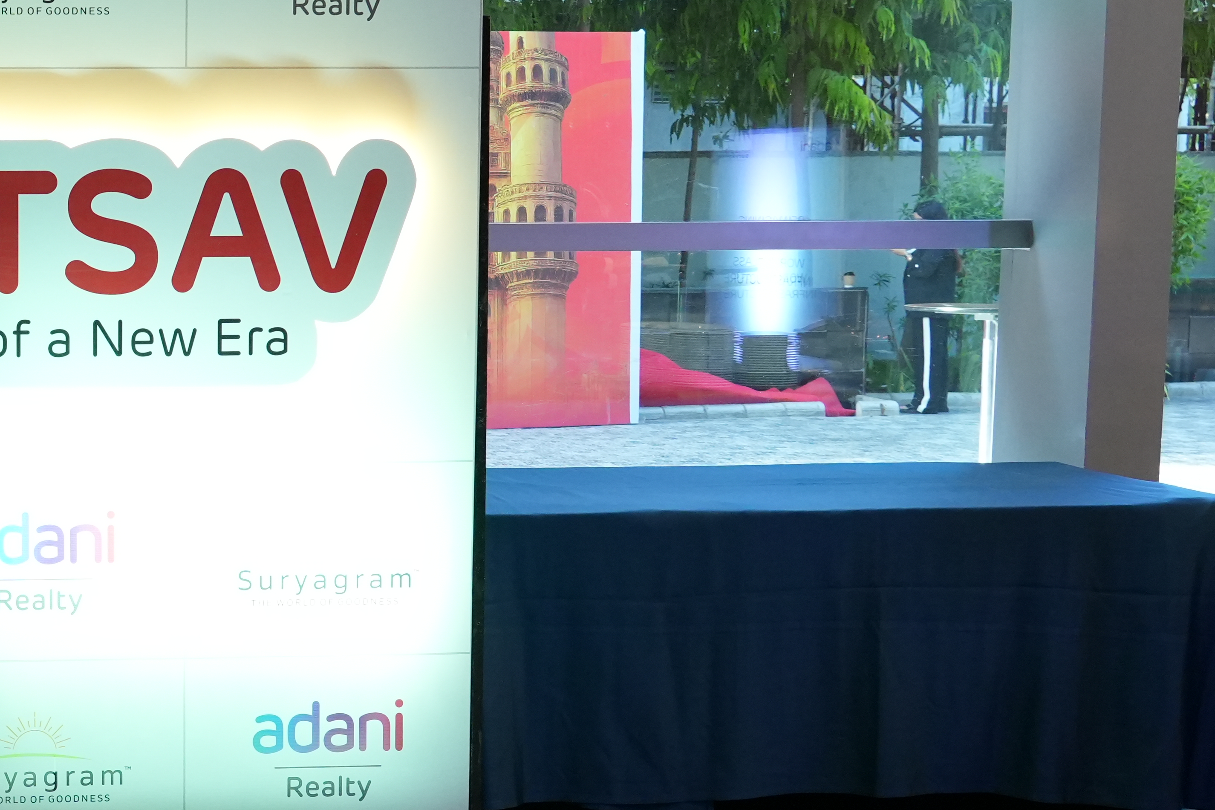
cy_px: 389
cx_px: -98
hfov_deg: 30.6
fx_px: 1991
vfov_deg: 23.0
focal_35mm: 59
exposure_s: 1/125
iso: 2500
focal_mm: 24
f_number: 5.6
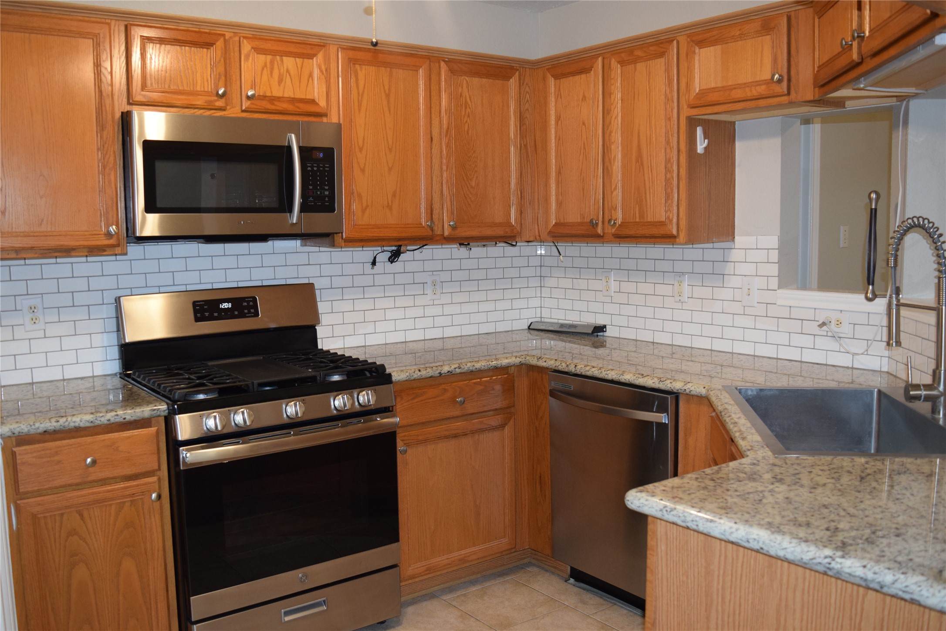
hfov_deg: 57.2
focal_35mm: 33
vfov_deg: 40.0
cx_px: 473
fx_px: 867
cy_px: 316
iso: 800
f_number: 4.5
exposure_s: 1/80
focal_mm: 22
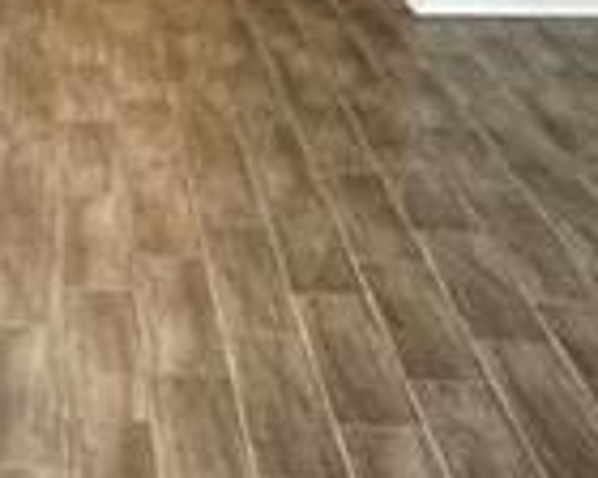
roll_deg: -0.5
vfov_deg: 12.7
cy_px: -162
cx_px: -201
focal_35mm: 117
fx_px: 2071
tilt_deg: -6.6
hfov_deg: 15.6
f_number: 2.2
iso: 200
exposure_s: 1/120
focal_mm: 2.22
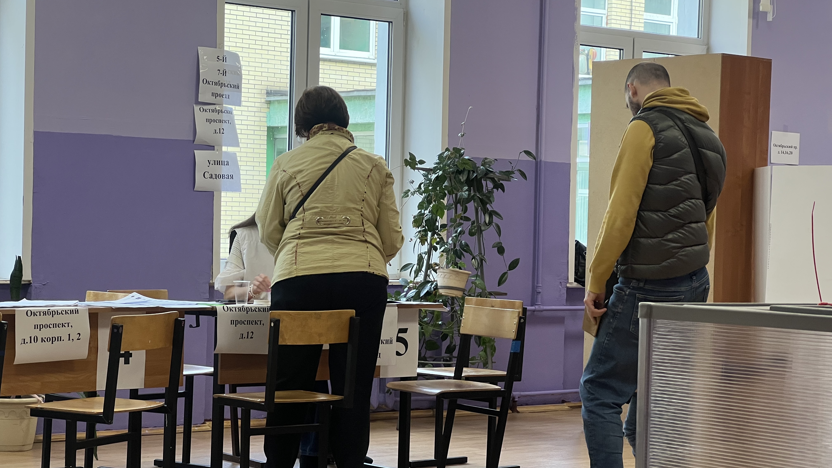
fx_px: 1853
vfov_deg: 14.4
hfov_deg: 25.3
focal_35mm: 84
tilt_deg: -2.7
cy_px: 287
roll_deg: -1.2
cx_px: 416
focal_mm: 9
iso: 125
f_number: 2.8
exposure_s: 1/100
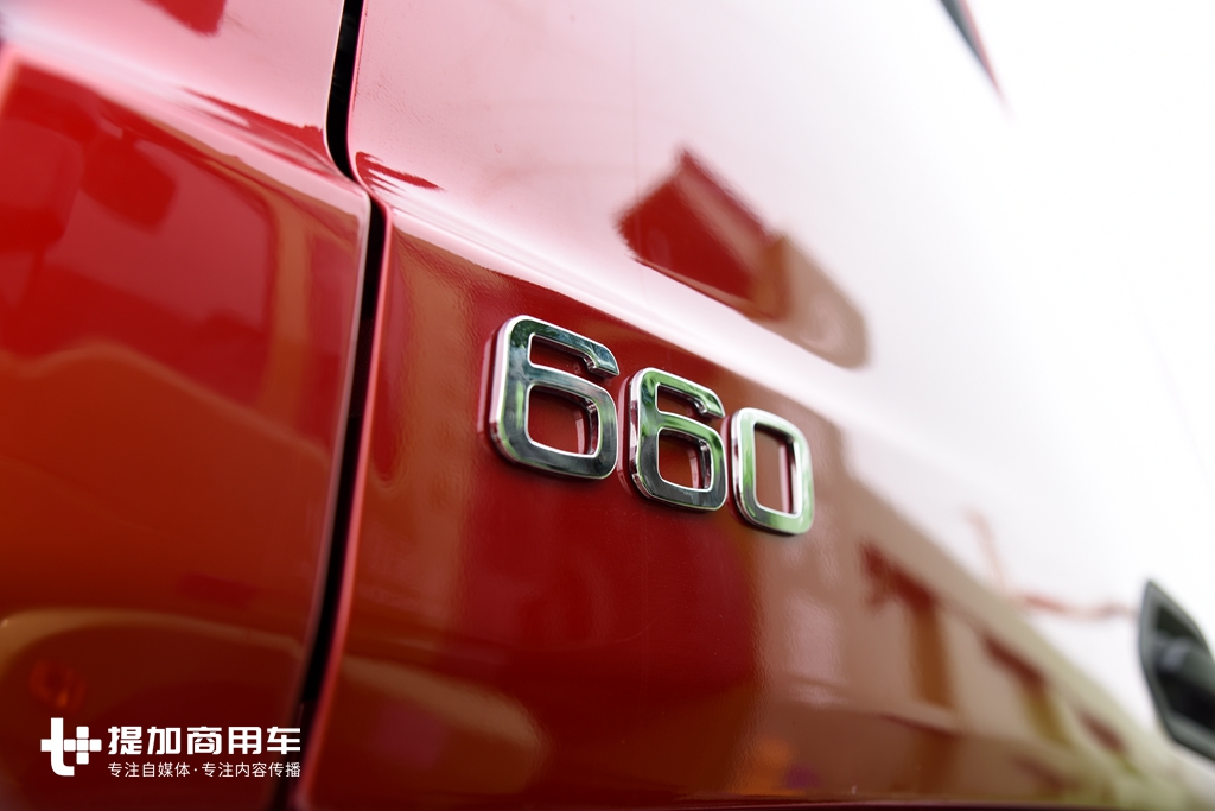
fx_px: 1283
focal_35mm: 38
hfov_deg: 50.7
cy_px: 406
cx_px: 608
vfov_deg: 35.1
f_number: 5
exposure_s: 1/100
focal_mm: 38
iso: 100
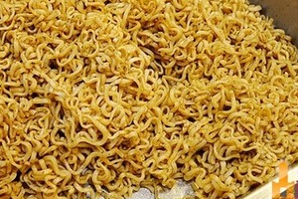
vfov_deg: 18.6
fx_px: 596
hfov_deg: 27.8
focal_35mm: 72
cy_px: 23
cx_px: 91
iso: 320
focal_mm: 24
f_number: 5.6
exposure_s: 1/30
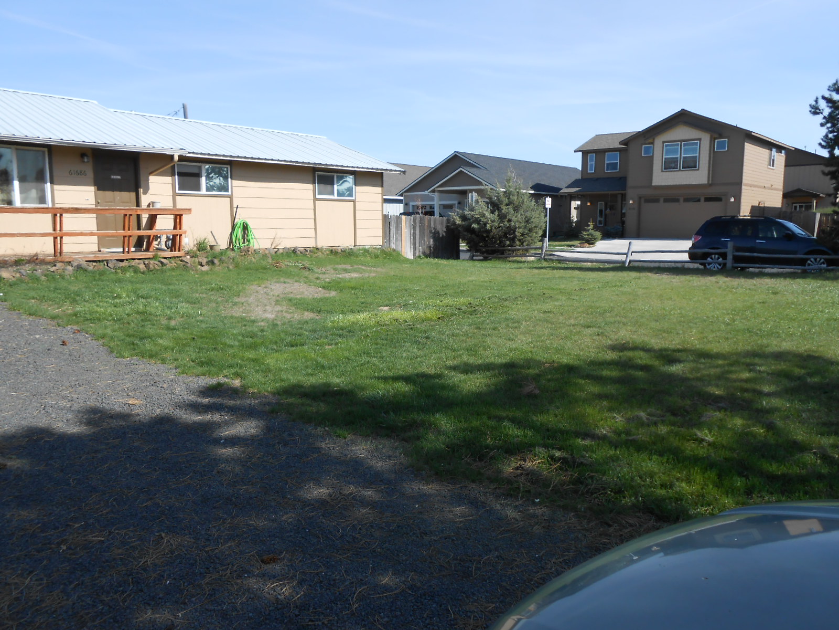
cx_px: 420
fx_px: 630
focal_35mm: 26
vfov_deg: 53.1
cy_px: 315
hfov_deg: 67.3
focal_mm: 4.6
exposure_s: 1/640
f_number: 3.5
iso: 80
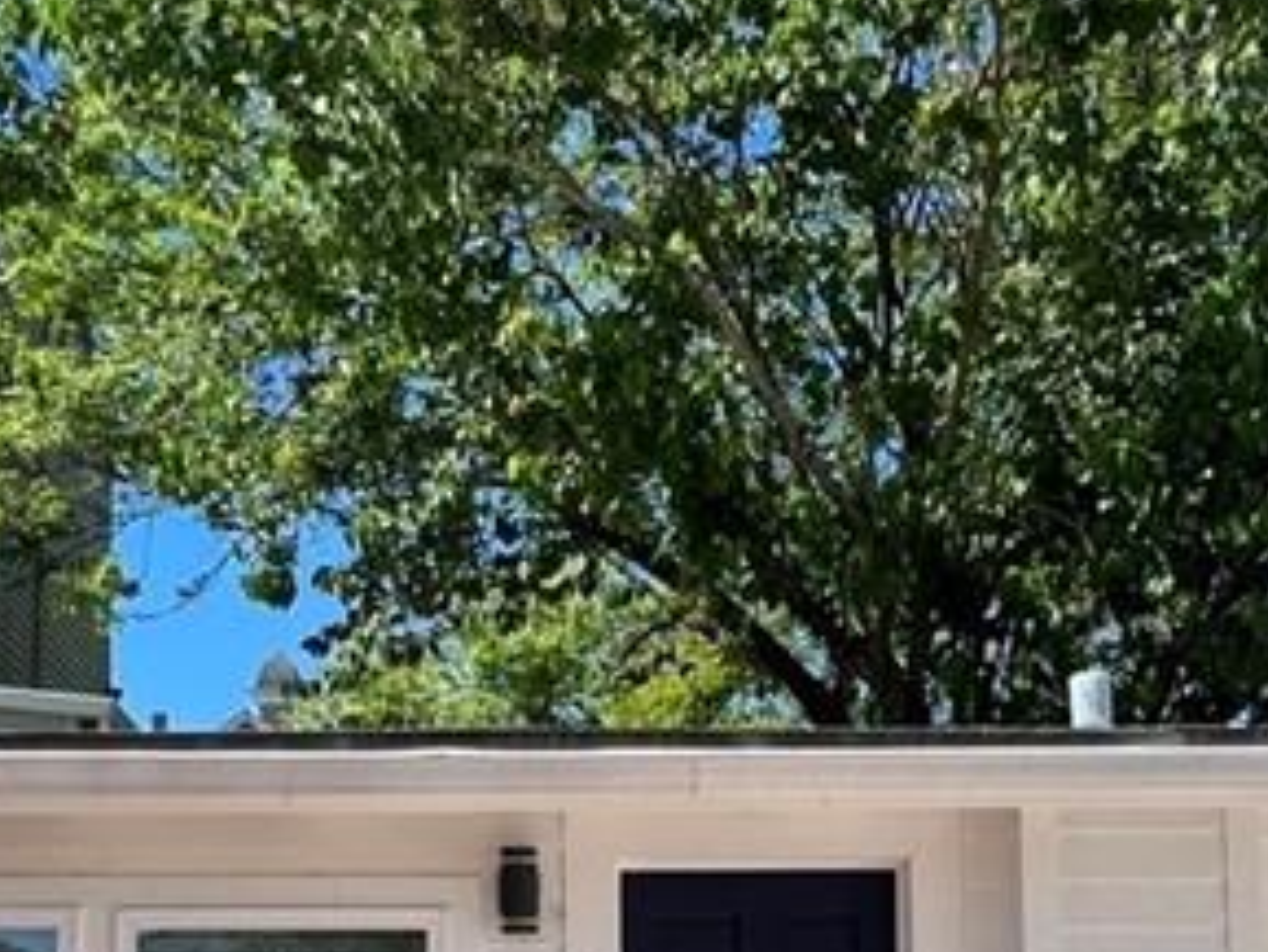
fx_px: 1686
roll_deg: +0.5
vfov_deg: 29.2
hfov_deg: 41.2
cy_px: 983
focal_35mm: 46
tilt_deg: +5.2
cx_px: 579
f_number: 1.8
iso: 32
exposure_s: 1/1277
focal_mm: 1.57
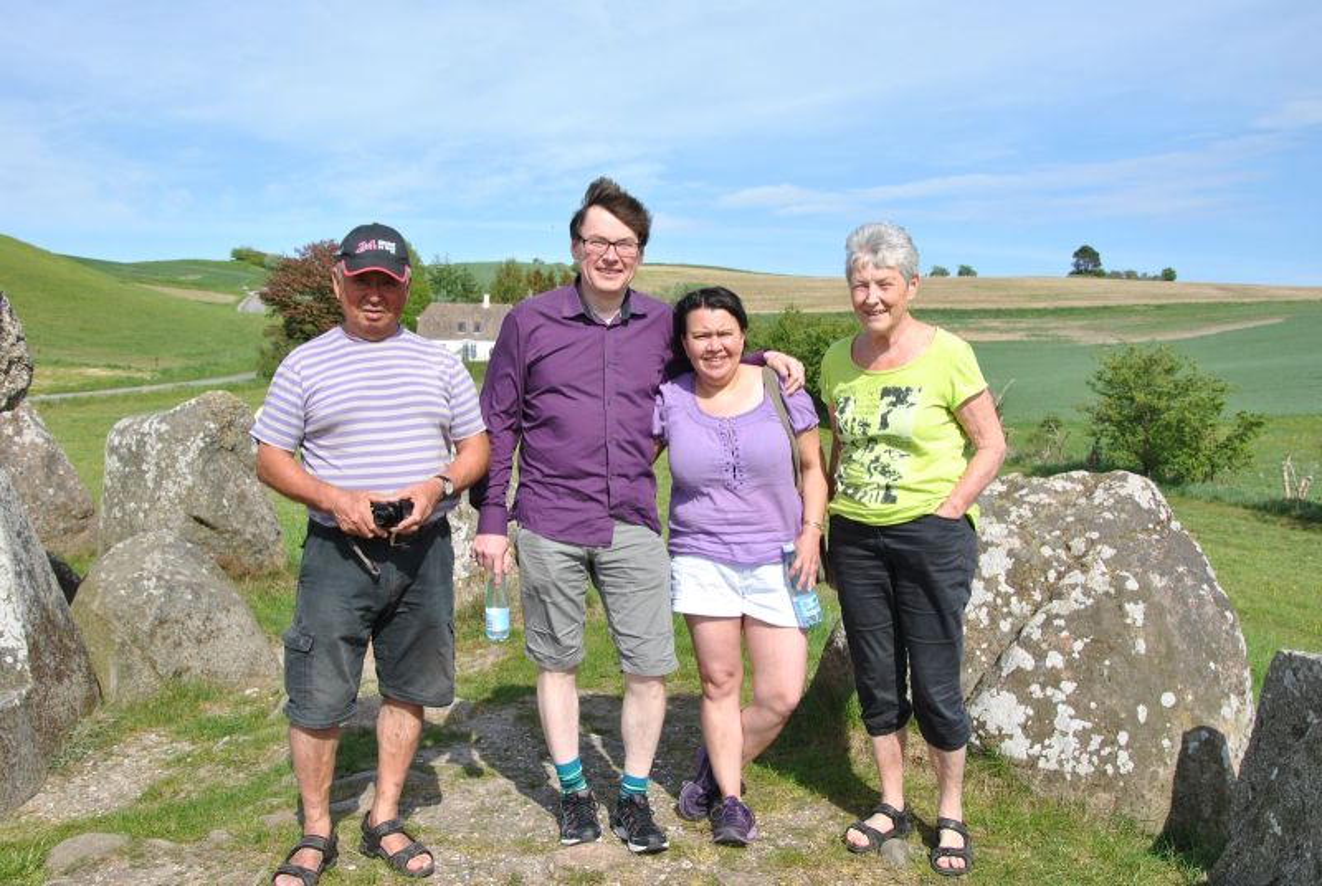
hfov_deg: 57.2
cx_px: 661
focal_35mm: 33
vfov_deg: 40.1
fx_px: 1214
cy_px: 443
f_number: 8
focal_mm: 22
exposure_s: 1/250
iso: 100
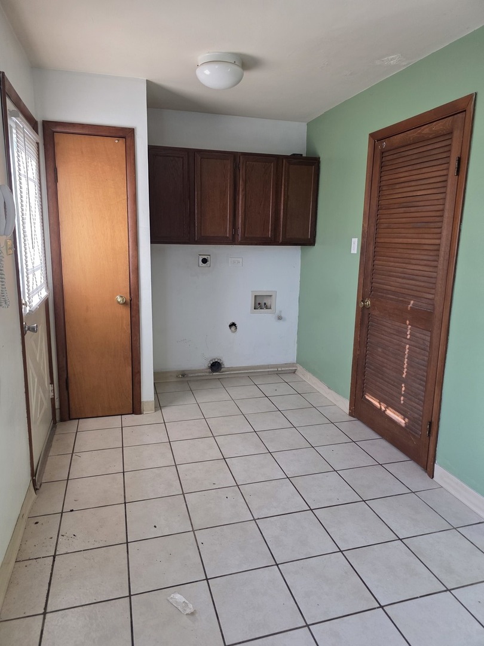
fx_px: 429
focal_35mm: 23
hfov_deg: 58.9
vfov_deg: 73.9
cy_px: 323
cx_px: 242
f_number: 1.7
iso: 125
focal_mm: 6.3
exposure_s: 1/180
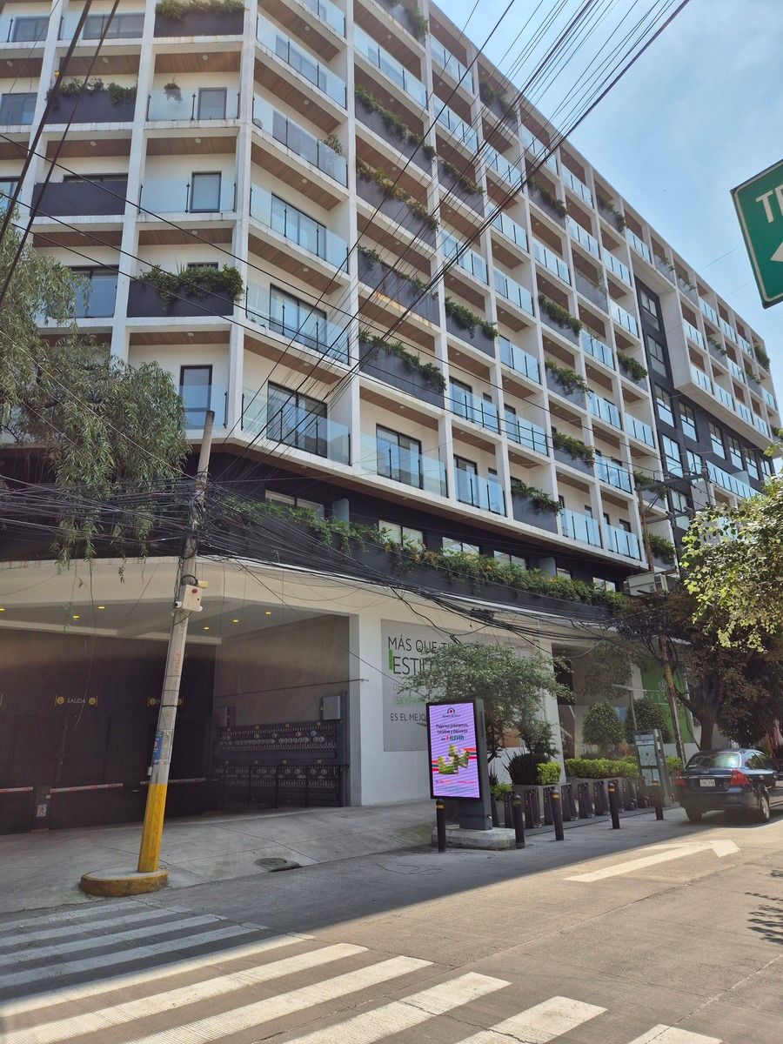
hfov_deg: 58.9
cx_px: 392
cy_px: 522
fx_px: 694
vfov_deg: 73.9
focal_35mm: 23
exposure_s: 1/2984
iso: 25
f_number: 1.8
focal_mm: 5.4
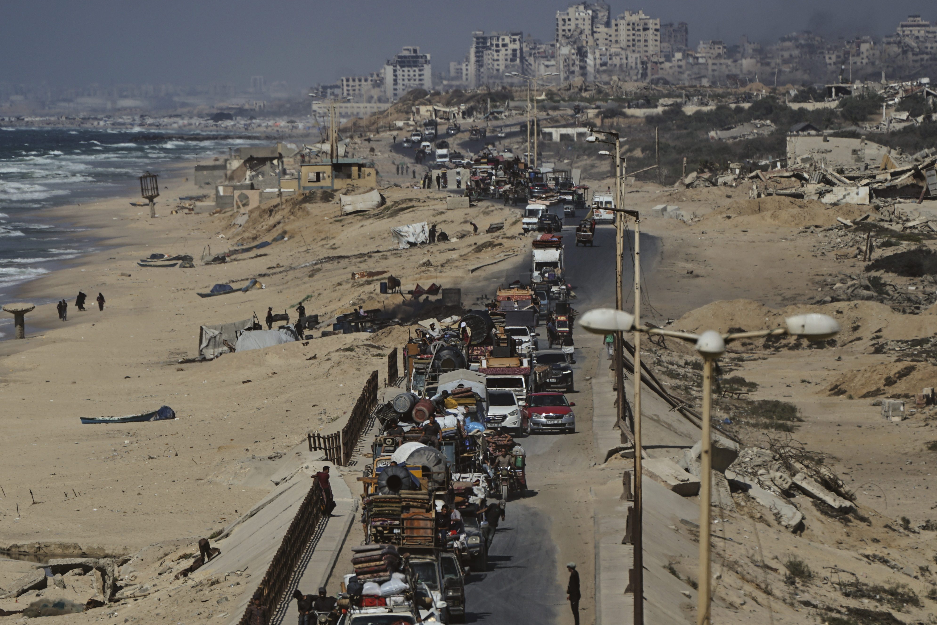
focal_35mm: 489
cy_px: 438
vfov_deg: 2.8
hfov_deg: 4.2
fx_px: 12727
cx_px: 383
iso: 64
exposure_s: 1/1250
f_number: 5.6
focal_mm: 324
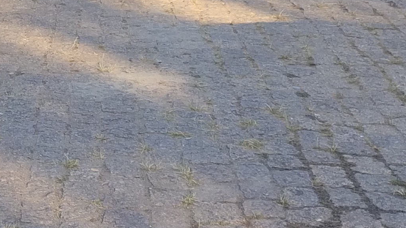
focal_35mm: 123
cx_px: -30
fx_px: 1324
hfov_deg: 16.9
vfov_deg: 9.5
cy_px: -157
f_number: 1.7
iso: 100
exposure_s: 1/177
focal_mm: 4.71
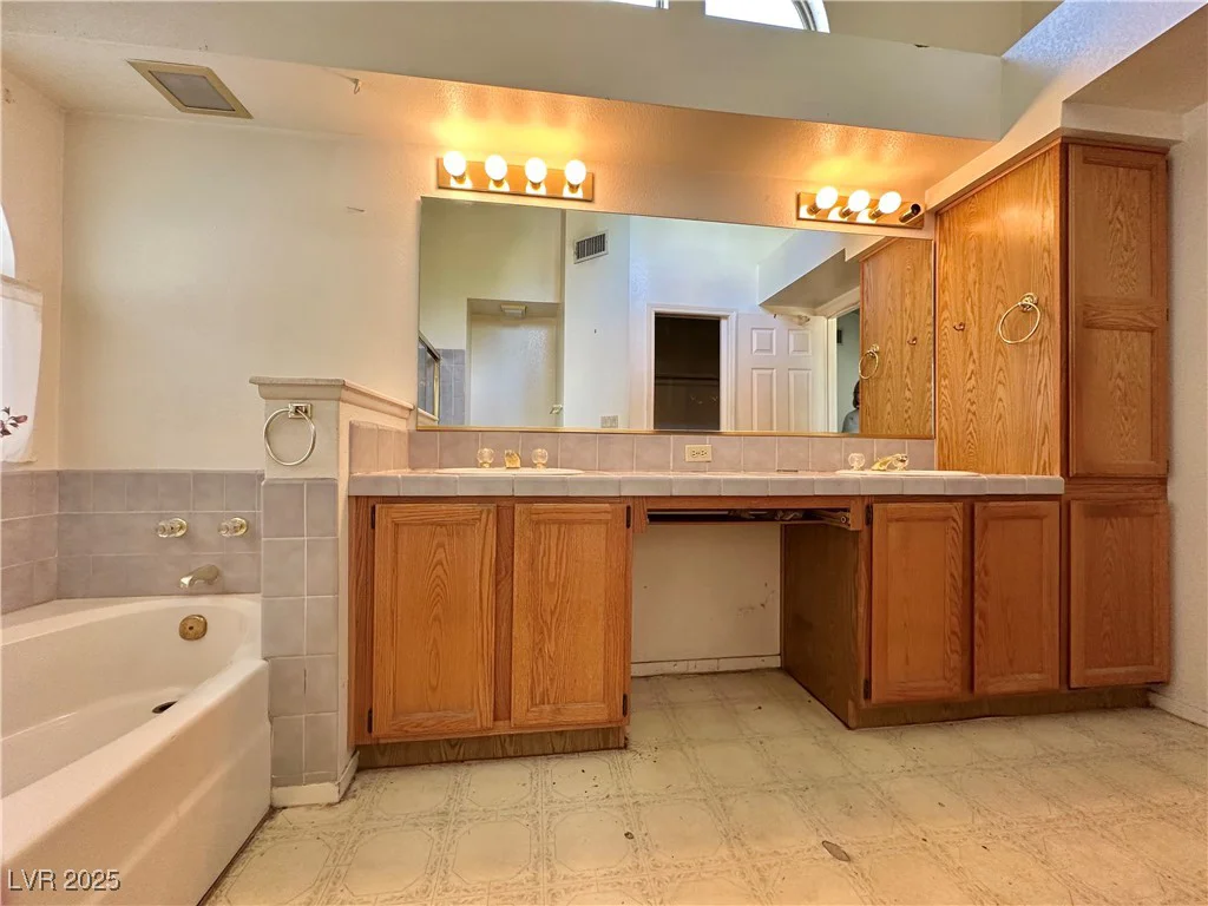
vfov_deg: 85.7
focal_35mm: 14
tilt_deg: +1.5
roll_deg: -0.9
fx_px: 489
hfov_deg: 102.1
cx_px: 604
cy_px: 453
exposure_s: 1/60
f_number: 2.2
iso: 200
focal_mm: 2.22
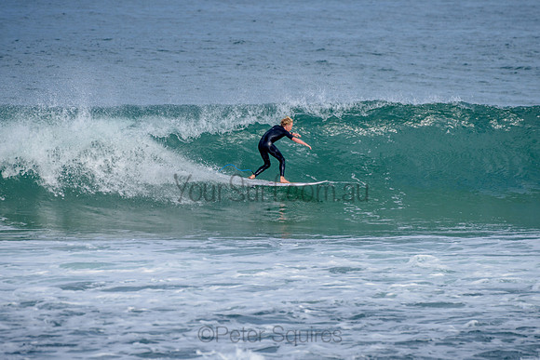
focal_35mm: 612
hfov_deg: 3.4
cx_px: 270
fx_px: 9183
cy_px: 180
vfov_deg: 2.2
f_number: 5.6
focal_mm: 500
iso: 180
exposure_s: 1/1250
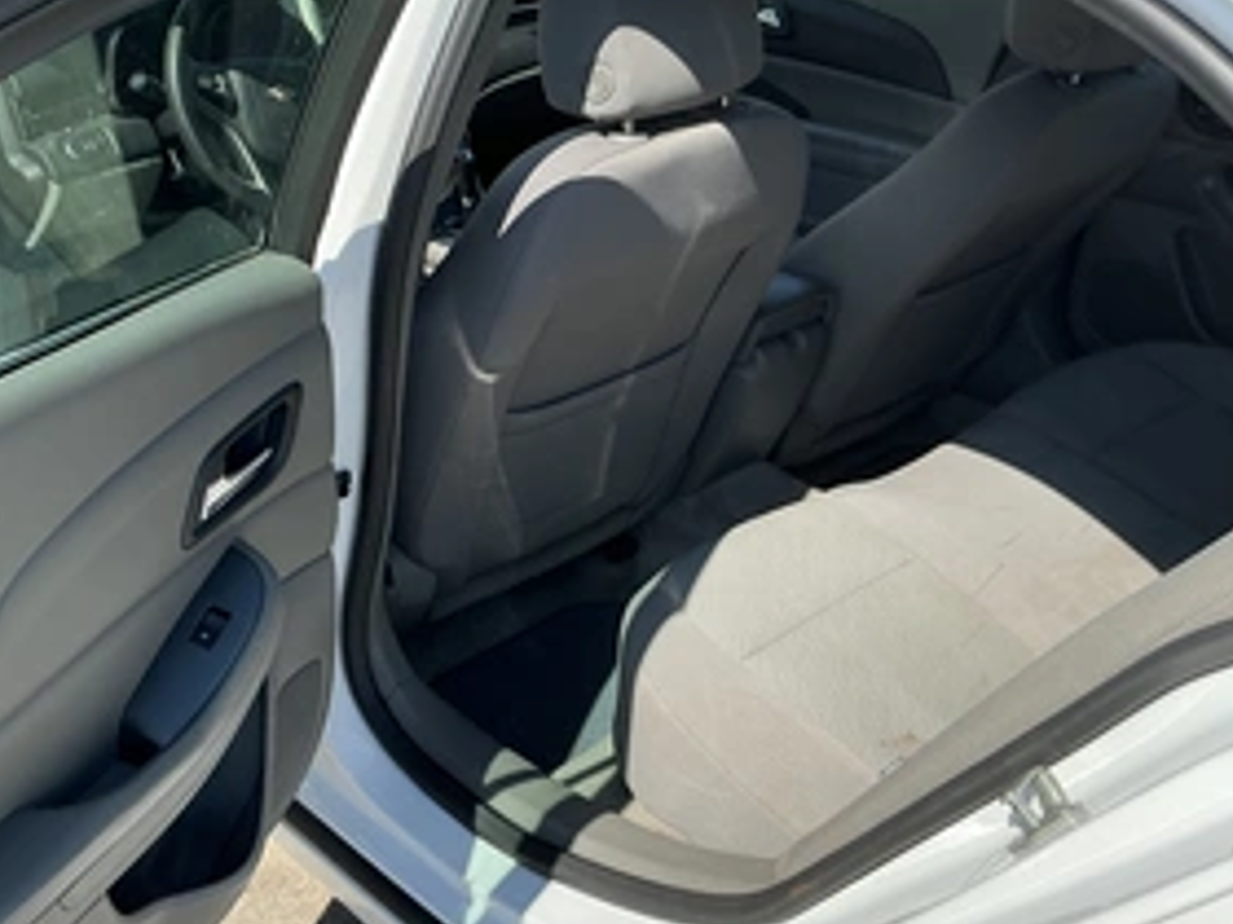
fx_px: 1425
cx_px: 370
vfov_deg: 36.0
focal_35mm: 40
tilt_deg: -28.2
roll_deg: -1.0
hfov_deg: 45.8
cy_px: 480
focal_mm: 3
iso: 25
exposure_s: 1/883
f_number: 1.8
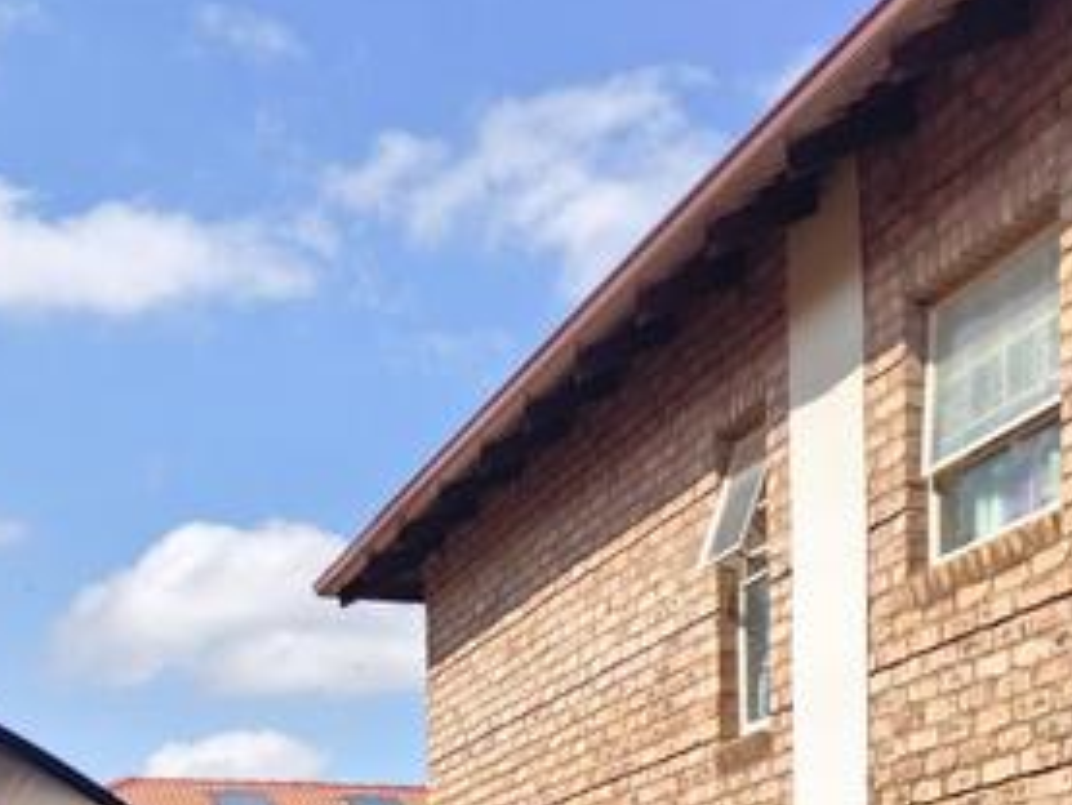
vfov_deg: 18.2
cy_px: 1072
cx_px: 565
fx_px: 2324
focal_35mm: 75
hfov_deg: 26.0
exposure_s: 1/603
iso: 100
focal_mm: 4.7
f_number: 1.8
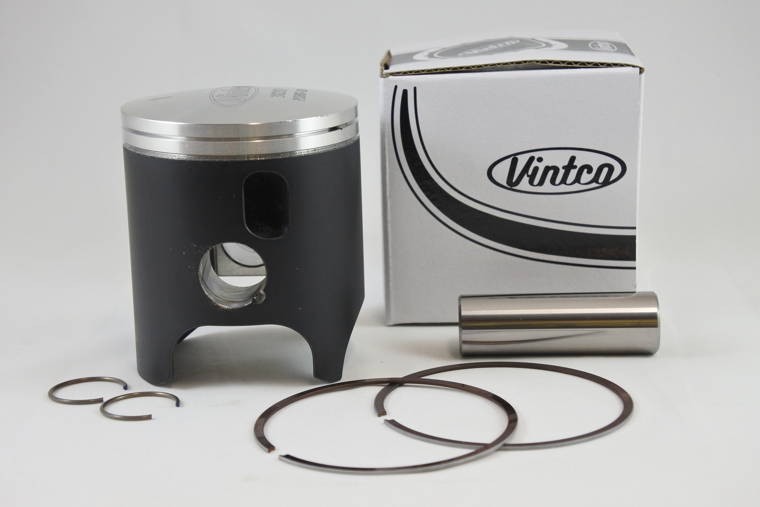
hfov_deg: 28.8
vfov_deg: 19.5
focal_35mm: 70
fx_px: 1478
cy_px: 254
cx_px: 380
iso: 720
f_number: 5.3
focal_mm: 26
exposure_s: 1/125
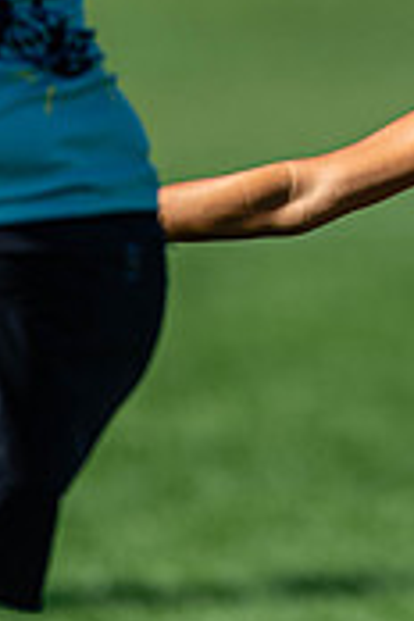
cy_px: 20
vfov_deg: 1.5
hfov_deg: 1.0
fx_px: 22958
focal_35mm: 1331
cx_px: 478
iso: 100
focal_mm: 400
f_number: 2.8
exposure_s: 1/2500
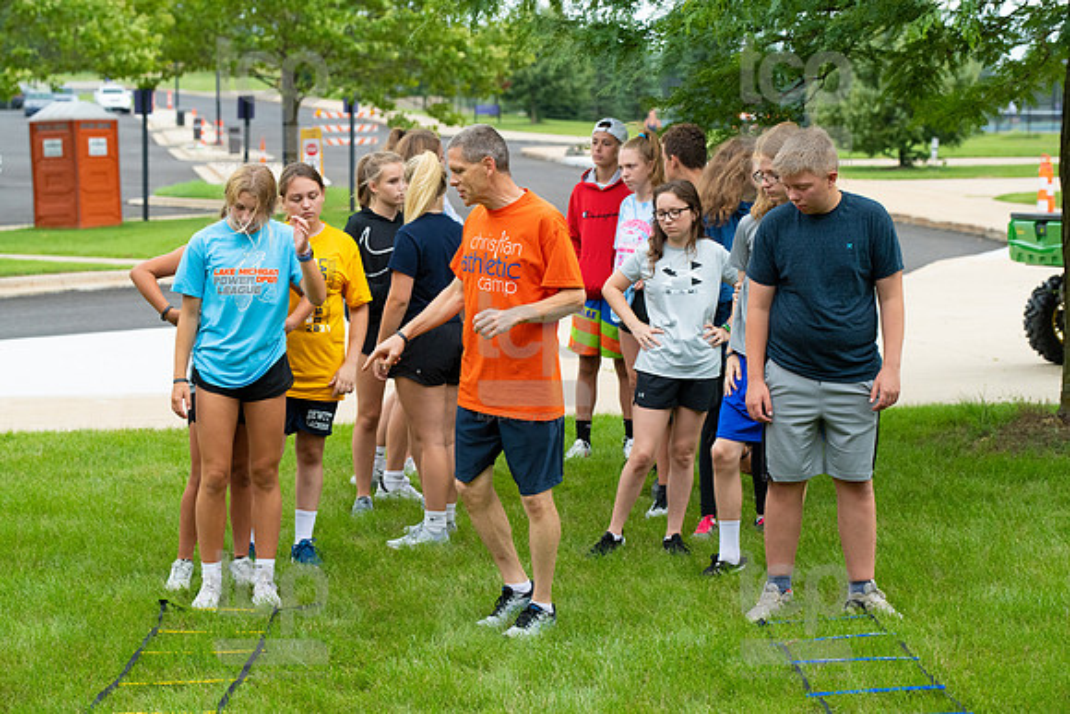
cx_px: 535
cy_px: 357
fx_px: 2973
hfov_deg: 20.4
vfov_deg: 13.7
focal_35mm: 100
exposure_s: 1/1000
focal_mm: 100
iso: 1250
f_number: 5.6
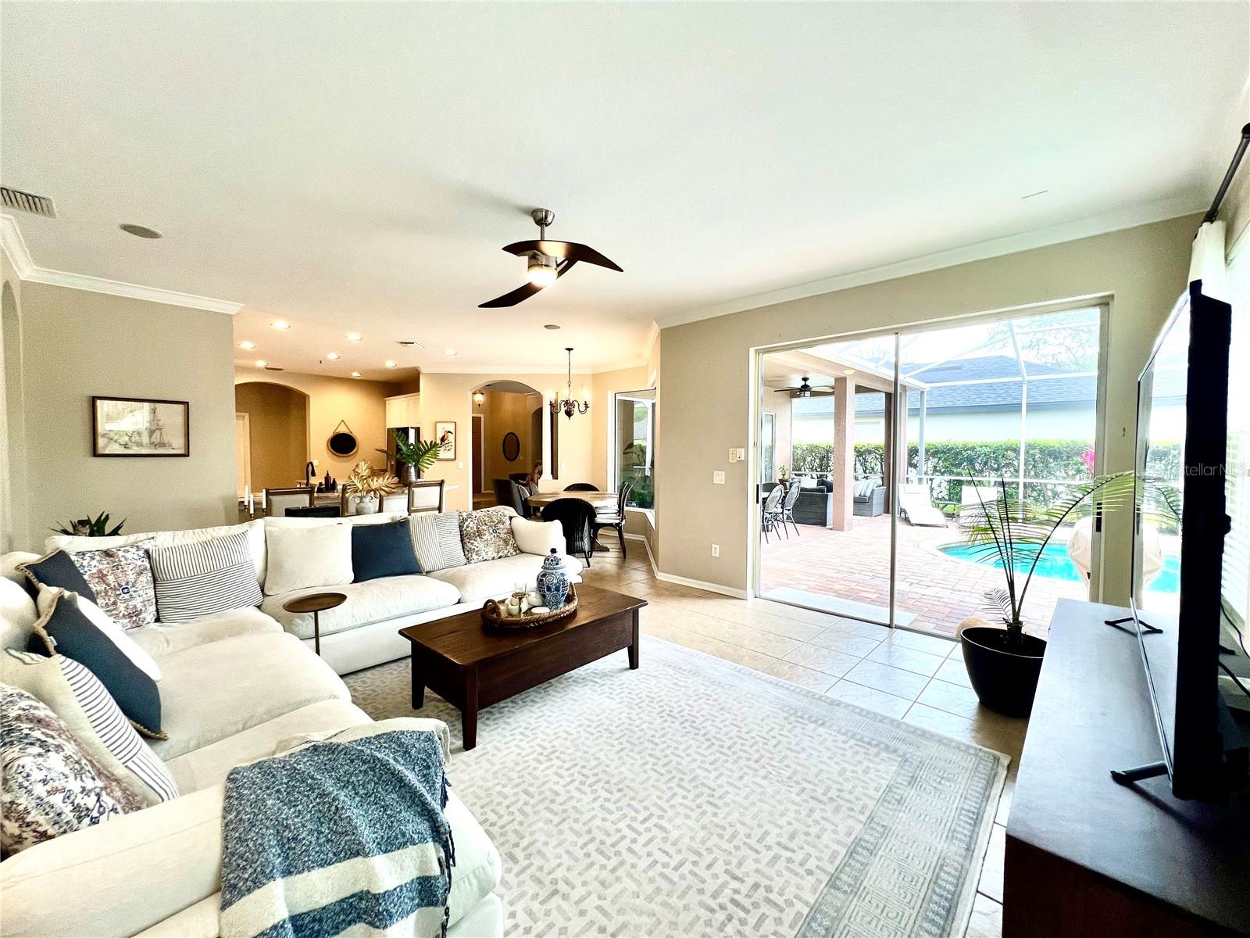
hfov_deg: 106.2
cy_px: 469
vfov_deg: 89.9
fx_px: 469
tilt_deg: -2.3
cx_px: 625
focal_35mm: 13
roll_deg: -0.2
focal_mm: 1.57
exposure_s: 1/120
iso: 80
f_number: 1.8
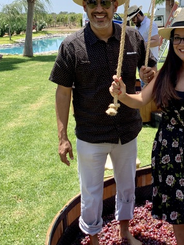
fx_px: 396
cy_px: 123
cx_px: 157
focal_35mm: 56
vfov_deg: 34.3
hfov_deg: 25.5
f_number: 1.8
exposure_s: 1/1250
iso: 25
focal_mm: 4.25
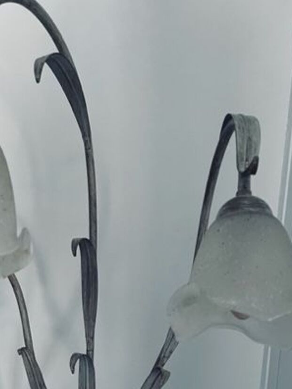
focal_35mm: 42
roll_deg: +2.7
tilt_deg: -18.2
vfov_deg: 42.7
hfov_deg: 33.7
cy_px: 313
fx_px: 472
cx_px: 77
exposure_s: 1/50
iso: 200
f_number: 1.5
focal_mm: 5.7
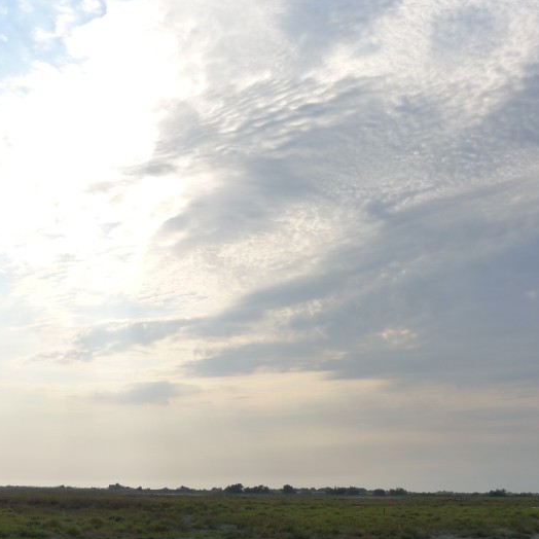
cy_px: 212
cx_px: 268
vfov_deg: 35.2
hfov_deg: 35.4
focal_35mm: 48
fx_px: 846
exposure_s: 1/800
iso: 125
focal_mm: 7.9
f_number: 5
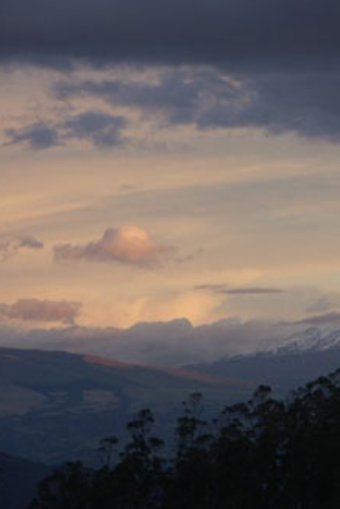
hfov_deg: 4.8
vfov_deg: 7.2
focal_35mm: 287
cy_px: 253
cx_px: 307
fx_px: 4057
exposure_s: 1/125
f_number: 3.5
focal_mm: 50.8
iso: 100
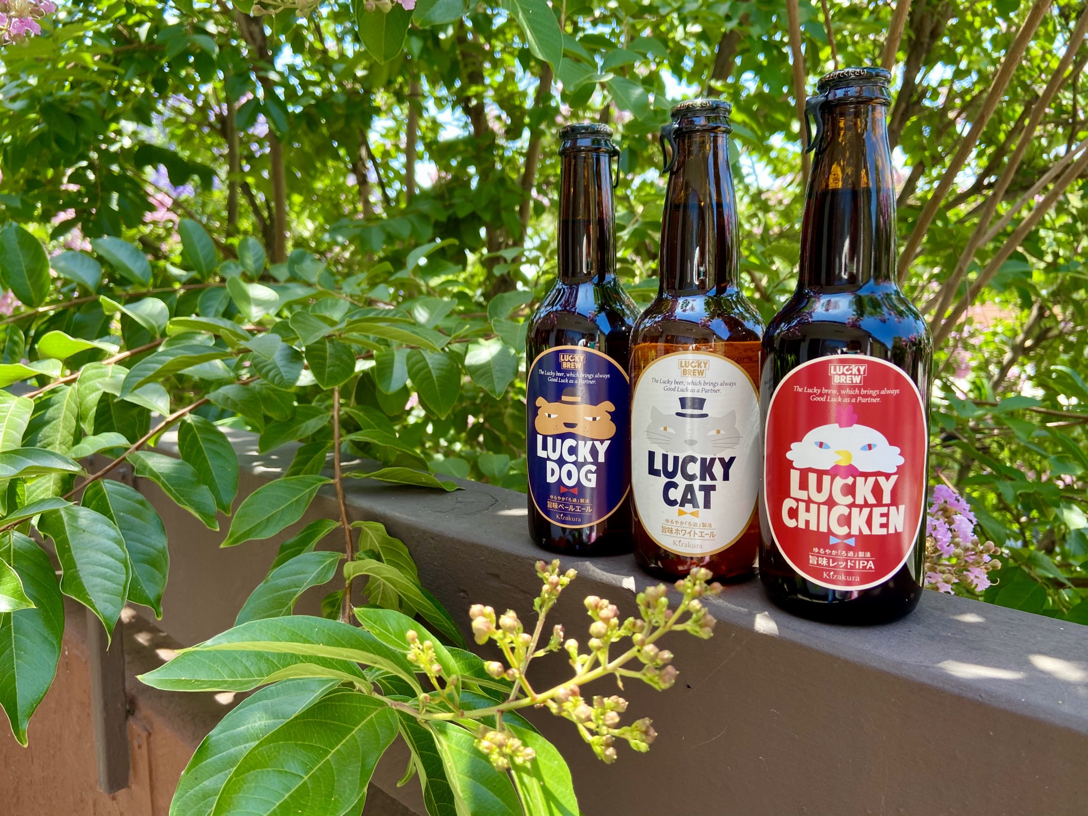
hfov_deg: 67.3
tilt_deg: -6.7
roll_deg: -0.5
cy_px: 408
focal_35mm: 26
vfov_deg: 53.1
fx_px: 817
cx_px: 544
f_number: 1.8
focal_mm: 4.25
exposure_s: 1/157
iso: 32
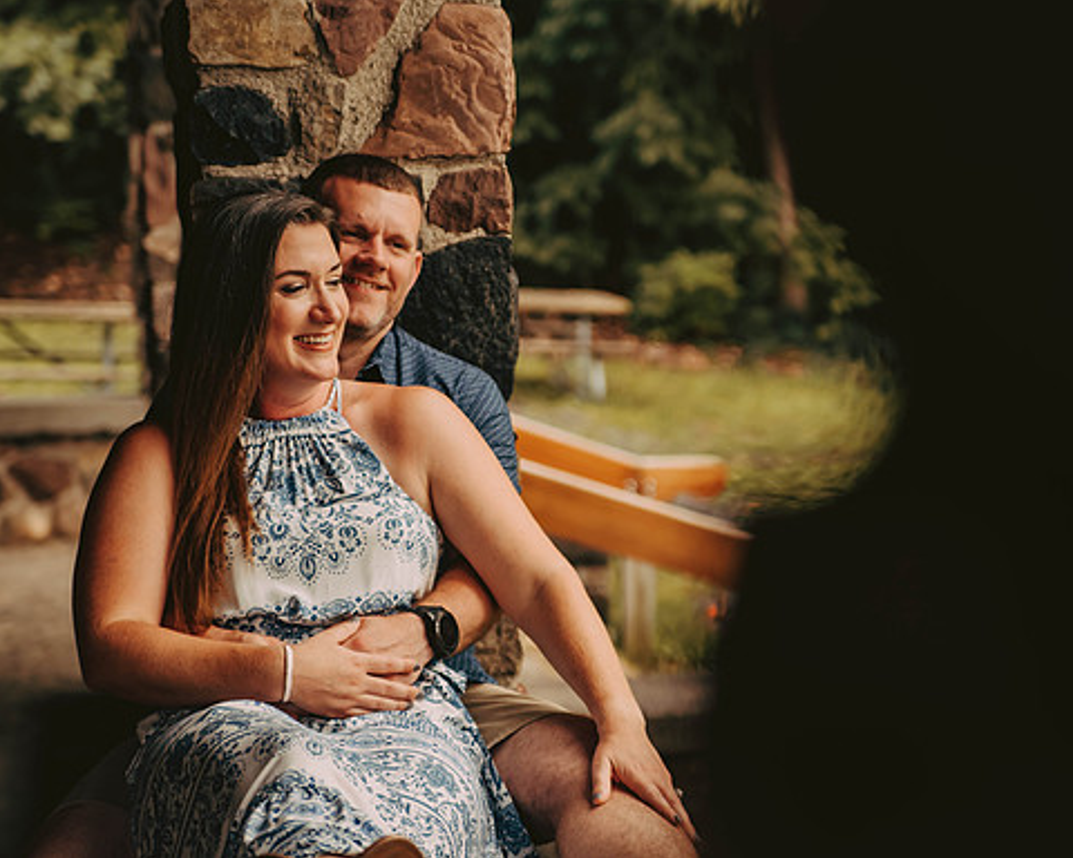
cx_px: 557
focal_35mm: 85
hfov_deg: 22.5
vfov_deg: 18.1
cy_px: 428
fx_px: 2699
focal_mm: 75
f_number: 2.8
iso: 640
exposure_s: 1/320
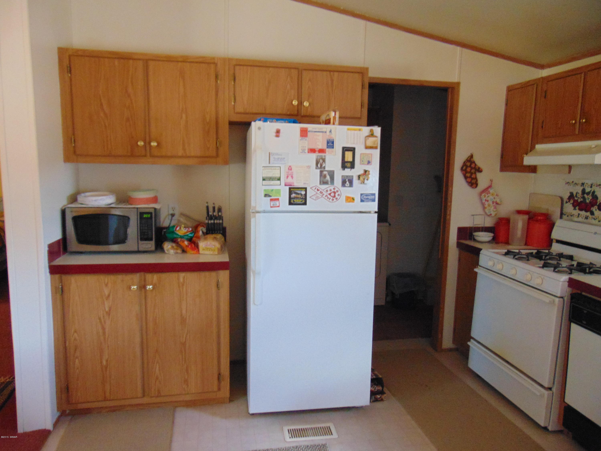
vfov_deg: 54.9
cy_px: 226
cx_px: 300
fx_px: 434
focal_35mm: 25
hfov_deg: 69.4
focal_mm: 4.5
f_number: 3
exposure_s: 1/30
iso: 400
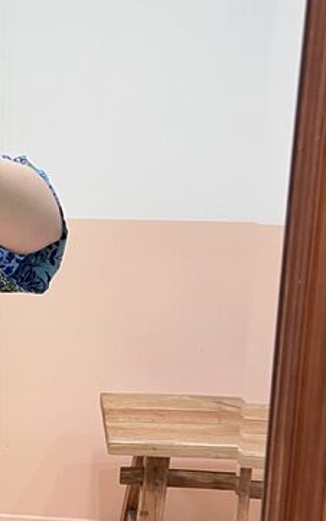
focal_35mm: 61
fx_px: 866
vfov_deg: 33.4
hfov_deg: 19.6
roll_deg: +2.1
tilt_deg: -15.2
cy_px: 237
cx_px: -101
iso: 125
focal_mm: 5.1
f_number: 1.6
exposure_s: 1/50
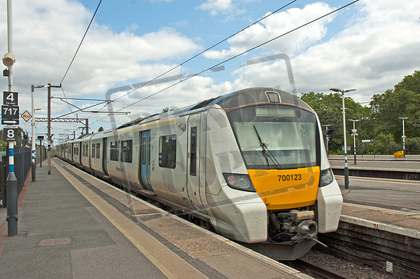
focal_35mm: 33
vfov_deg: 39.9
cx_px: 210
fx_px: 384
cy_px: 140
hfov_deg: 57.3
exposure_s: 1/320
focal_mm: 22
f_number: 9
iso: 200
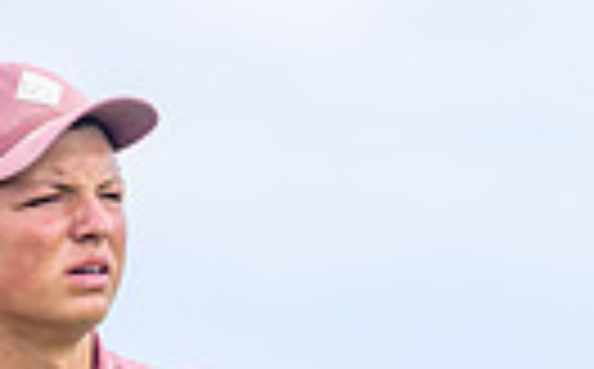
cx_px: 513
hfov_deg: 1.0
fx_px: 32629
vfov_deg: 0.6
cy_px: 860
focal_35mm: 2019
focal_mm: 300
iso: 160
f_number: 5
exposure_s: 1/800
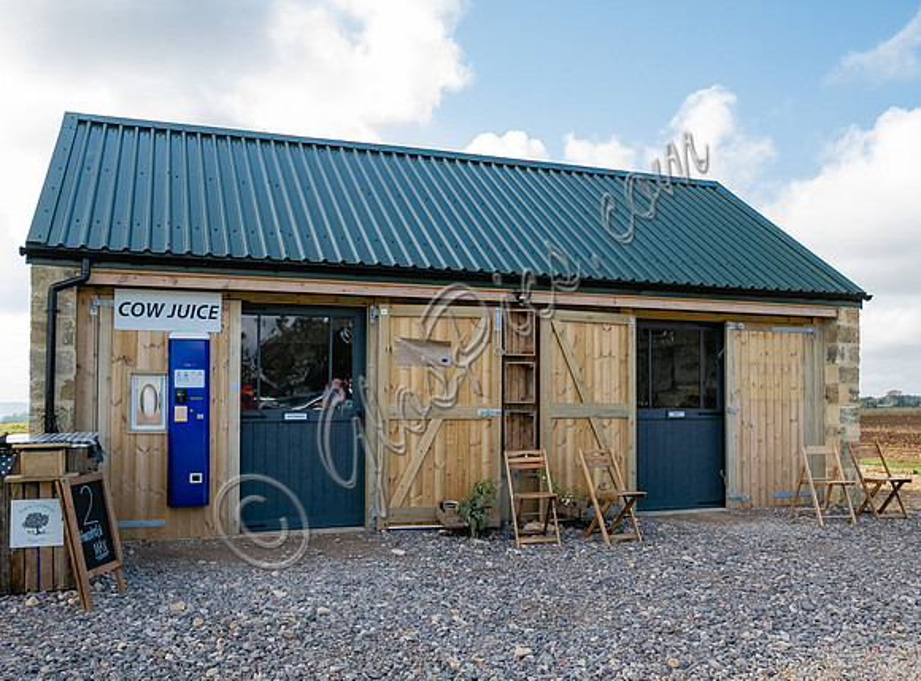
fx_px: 787
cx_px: 440
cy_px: 381
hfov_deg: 60.6
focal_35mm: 30
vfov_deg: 46.7
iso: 400
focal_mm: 10.9
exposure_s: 1/2500
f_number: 2.8
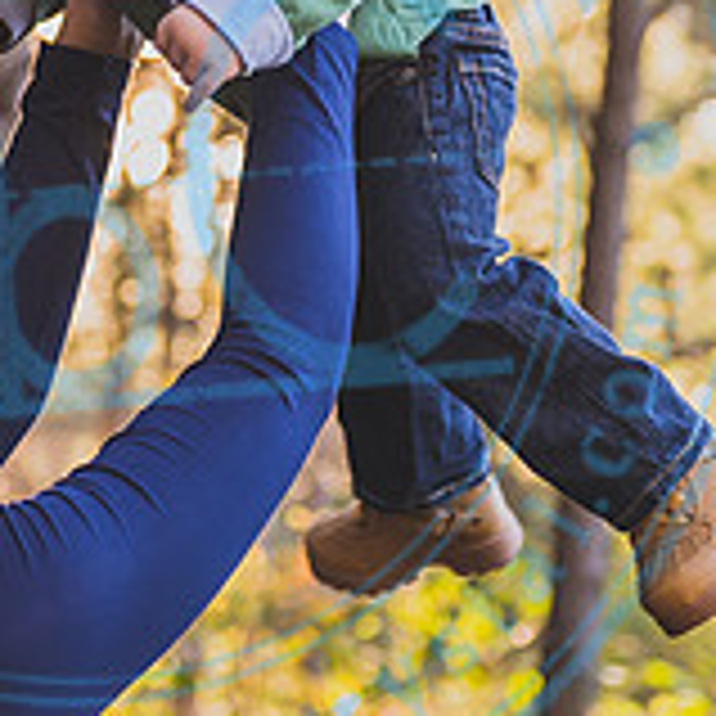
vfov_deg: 11.7
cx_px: 41
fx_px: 3487
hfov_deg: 11.6
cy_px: 200
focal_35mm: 149
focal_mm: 48
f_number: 2.8
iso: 200
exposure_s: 1/200
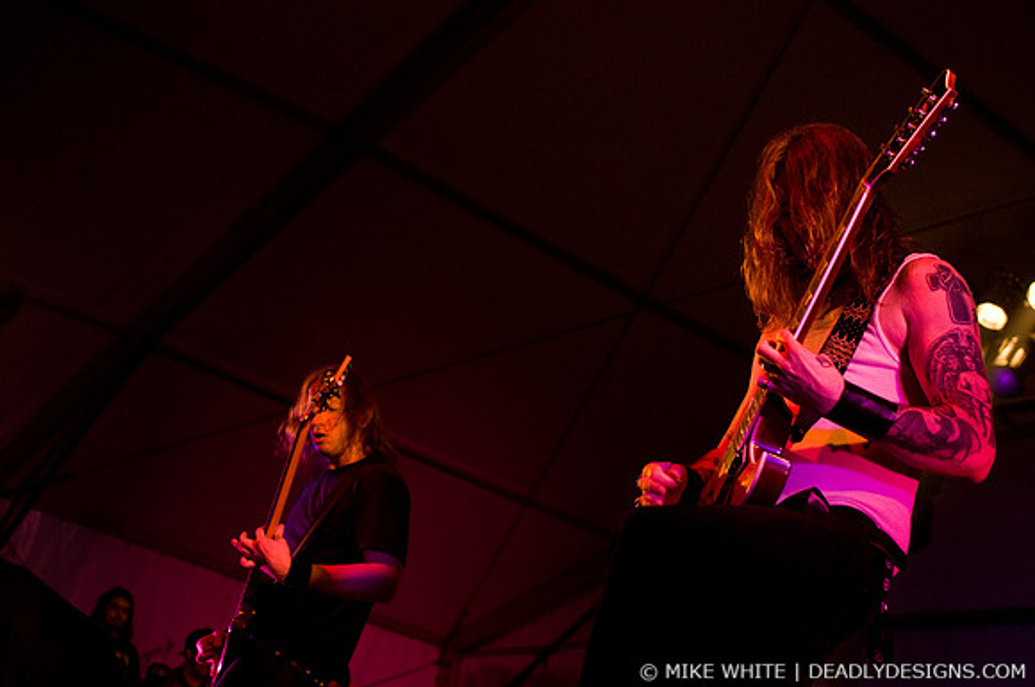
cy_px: 344
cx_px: 518
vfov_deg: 25.7
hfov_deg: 37.9
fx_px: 1507
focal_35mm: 52
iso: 800
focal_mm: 35
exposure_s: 1/125
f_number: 2.8
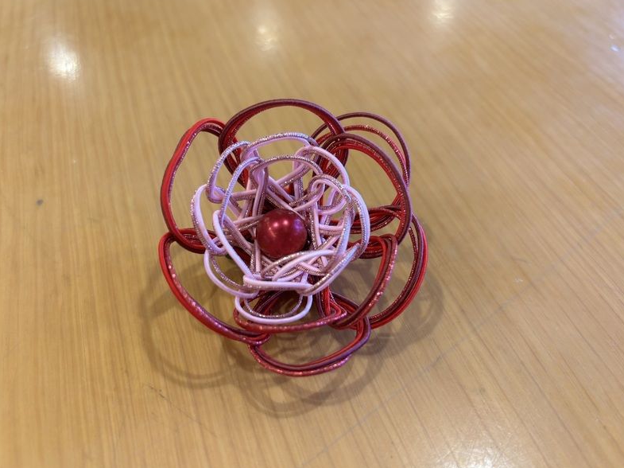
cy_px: 237
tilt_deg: -49.6
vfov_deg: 51.3
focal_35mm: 27
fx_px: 486
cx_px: 309
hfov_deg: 65.3
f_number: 1.6
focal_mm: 5.96
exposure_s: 1/60
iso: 80
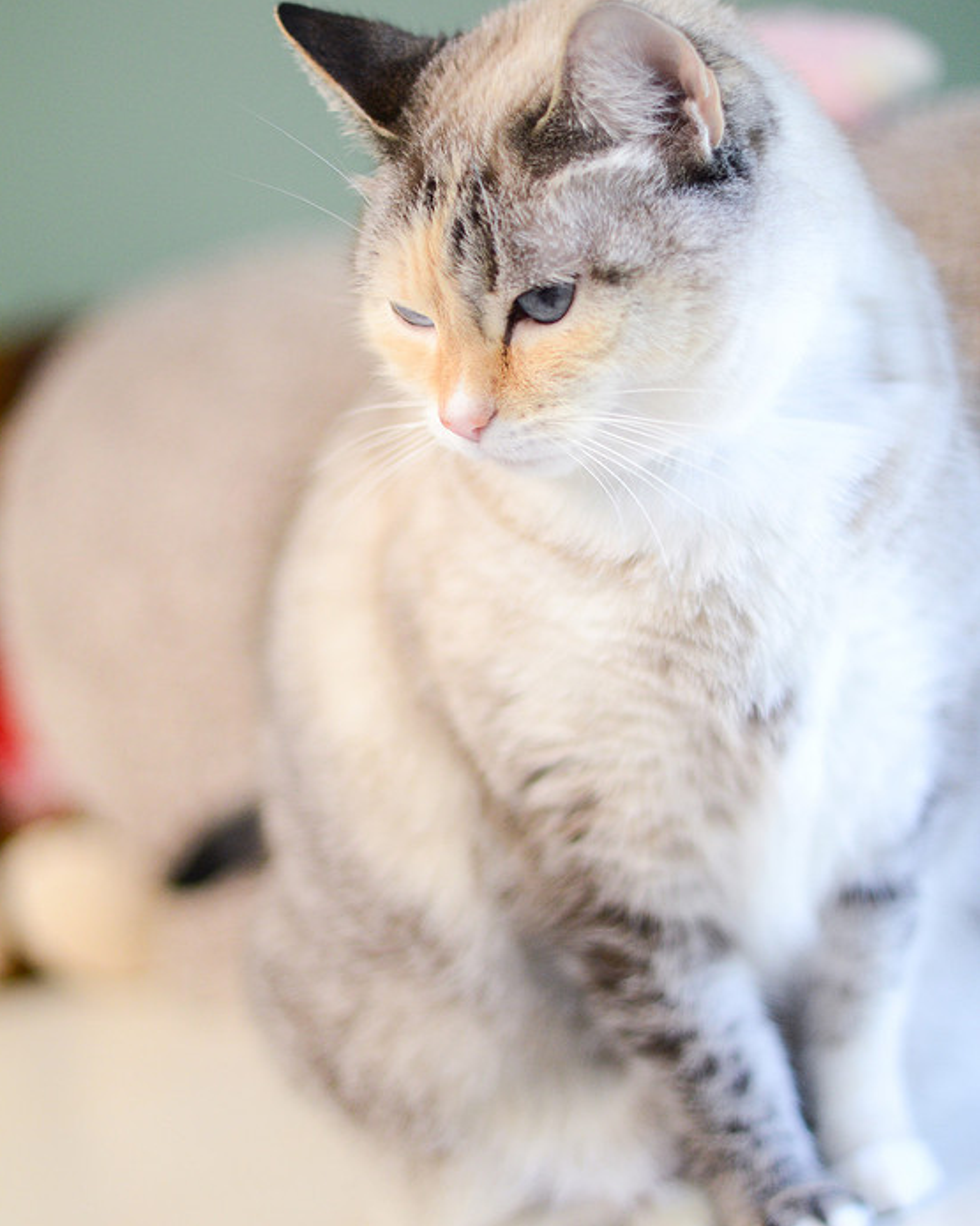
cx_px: 485
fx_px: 3119
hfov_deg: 17.9
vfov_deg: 22.2
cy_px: 594
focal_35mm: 86
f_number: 1.6
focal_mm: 50
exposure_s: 1/320
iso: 800
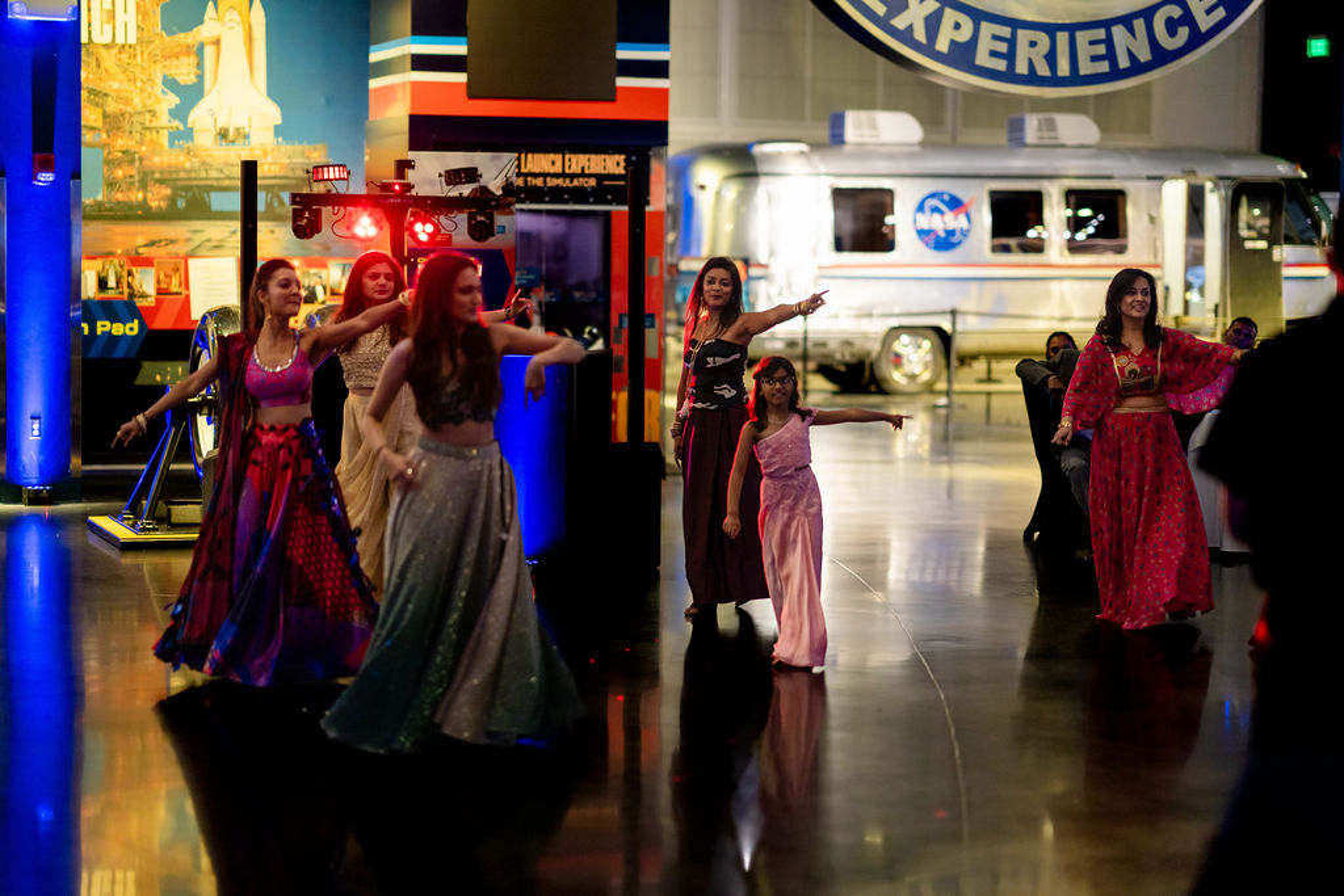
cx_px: 672
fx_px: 3174
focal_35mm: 85
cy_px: 448
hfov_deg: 23.9
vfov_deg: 16.1
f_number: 1.4
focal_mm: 85
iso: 1000
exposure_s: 1/100
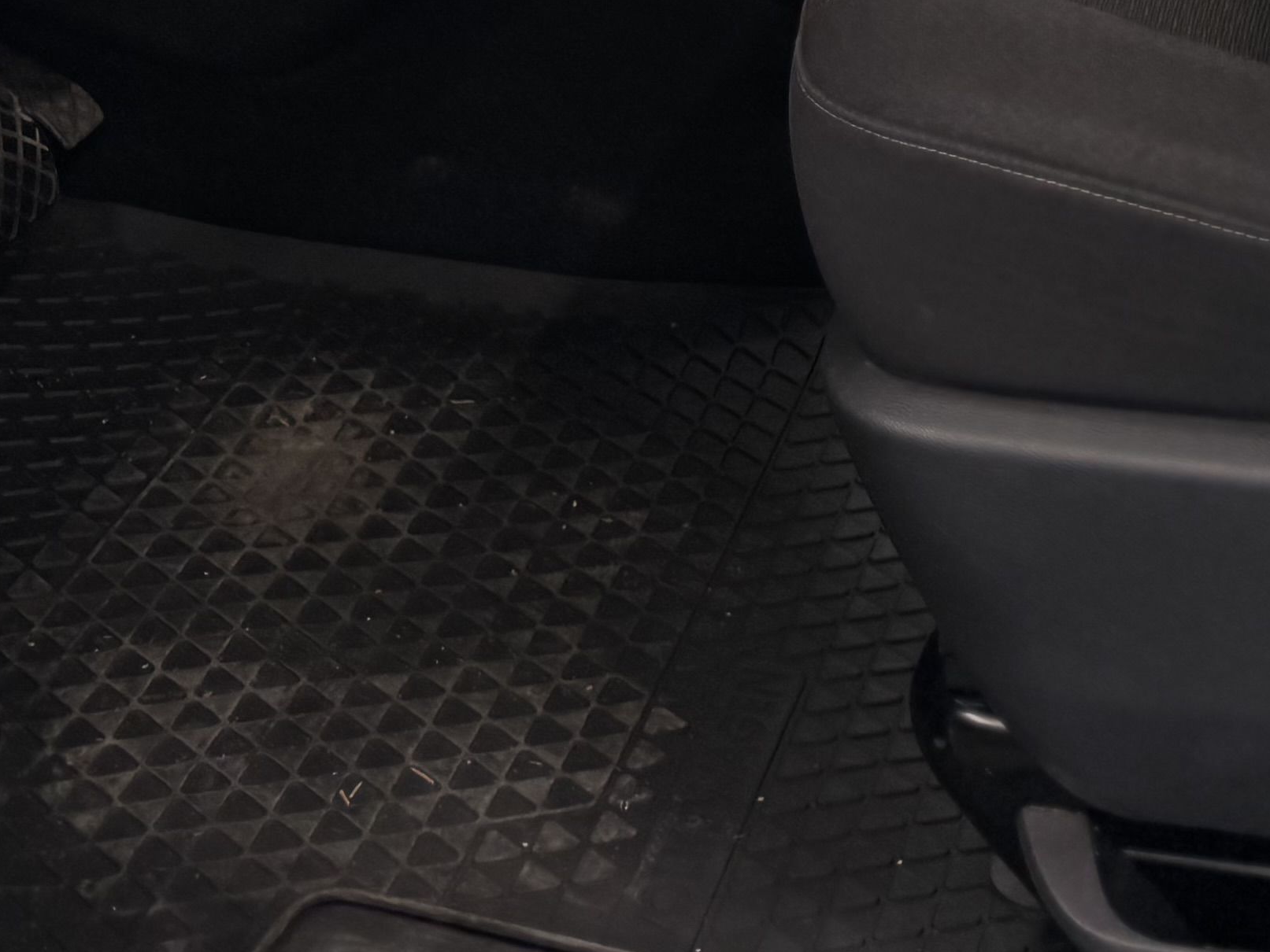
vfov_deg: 15.2
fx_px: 3119
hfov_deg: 22.8
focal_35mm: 85
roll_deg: +3.1
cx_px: 953
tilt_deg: -10.8
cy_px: -709
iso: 64
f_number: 1.78
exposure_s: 1/100
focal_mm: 6.76
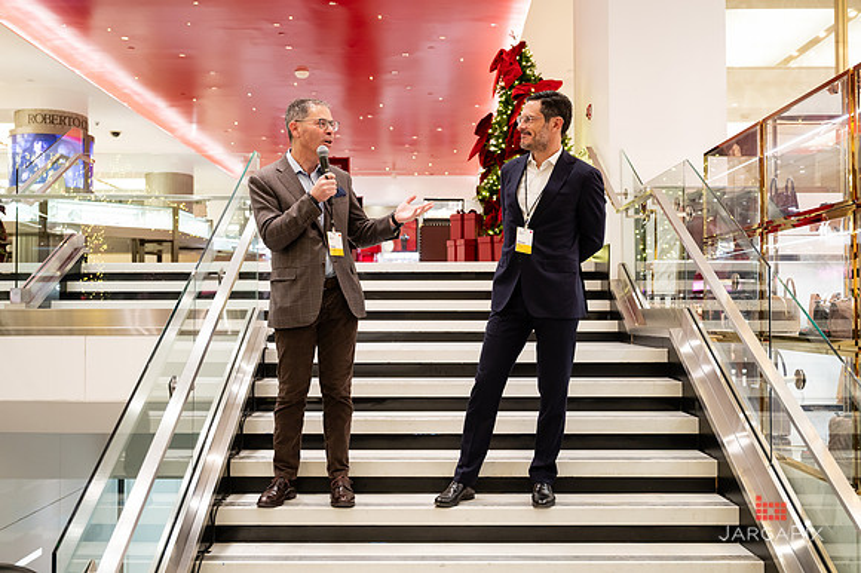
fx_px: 870
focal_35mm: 36
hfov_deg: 52.6
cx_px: 431
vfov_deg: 36.4
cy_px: 279
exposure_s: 1/160
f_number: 3.2
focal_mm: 35
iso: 1250
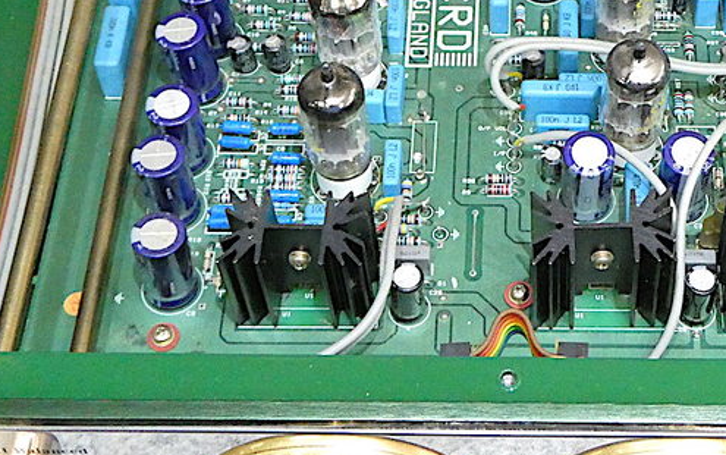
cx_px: 519
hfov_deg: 26.9
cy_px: 78
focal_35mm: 76
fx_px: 1505
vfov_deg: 17.0
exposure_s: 1/80
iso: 1600
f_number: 3.7
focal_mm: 6.7
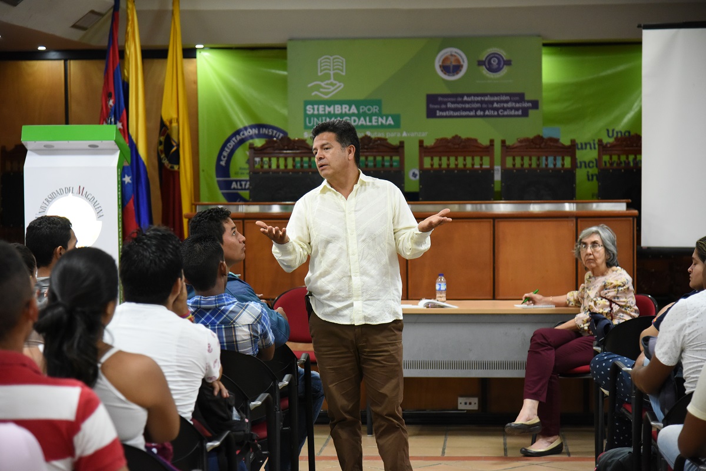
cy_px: 236
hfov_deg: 22.1
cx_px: 353
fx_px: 1804
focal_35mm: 92
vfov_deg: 14.9
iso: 3200
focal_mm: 92
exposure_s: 1/100
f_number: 4
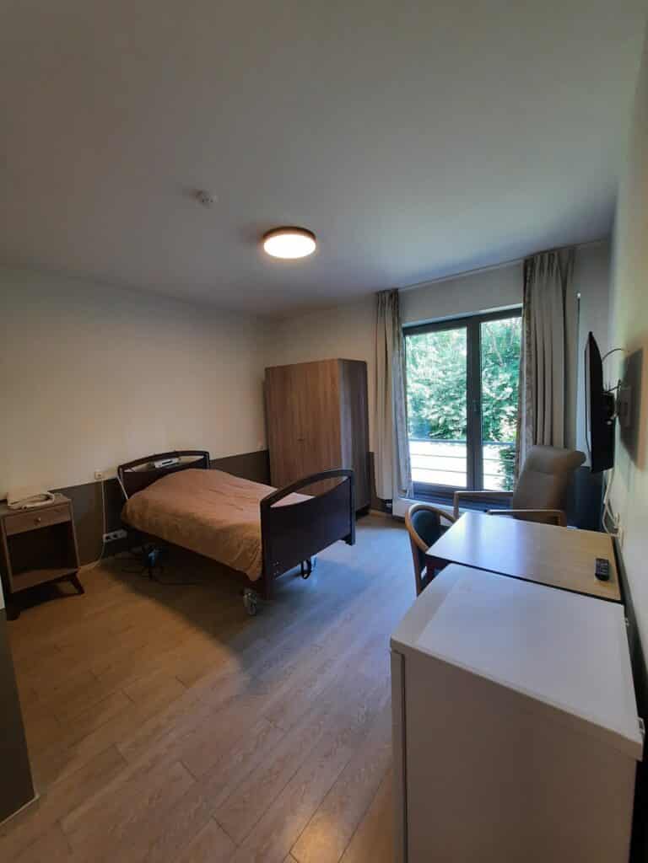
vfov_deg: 106.2
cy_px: 432
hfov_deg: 89.9
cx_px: 324
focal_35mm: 13
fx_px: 324
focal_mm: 1.74
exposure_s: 1/50
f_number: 2.2
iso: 125
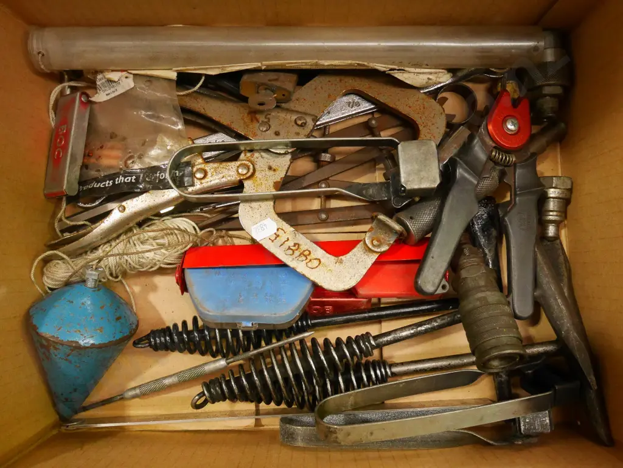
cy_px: 234
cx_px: 312
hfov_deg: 63.4
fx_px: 504
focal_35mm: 28
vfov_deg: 49.8
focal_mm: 14
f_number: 3.7
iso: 3200
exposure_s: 1/200
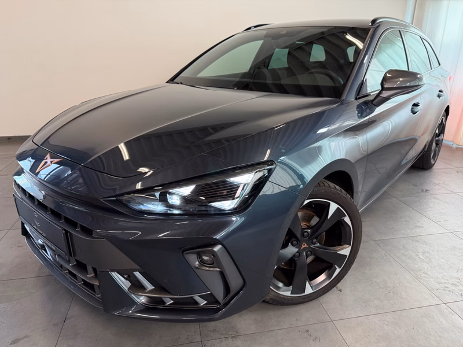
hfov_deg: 71.6
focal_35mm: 24
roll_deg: -0.1
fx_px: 321
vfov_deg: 56.8
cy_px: 174
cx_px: 232
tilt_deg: -19.5
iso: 250
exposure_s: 1/107
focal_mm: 6.76
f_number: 1.78
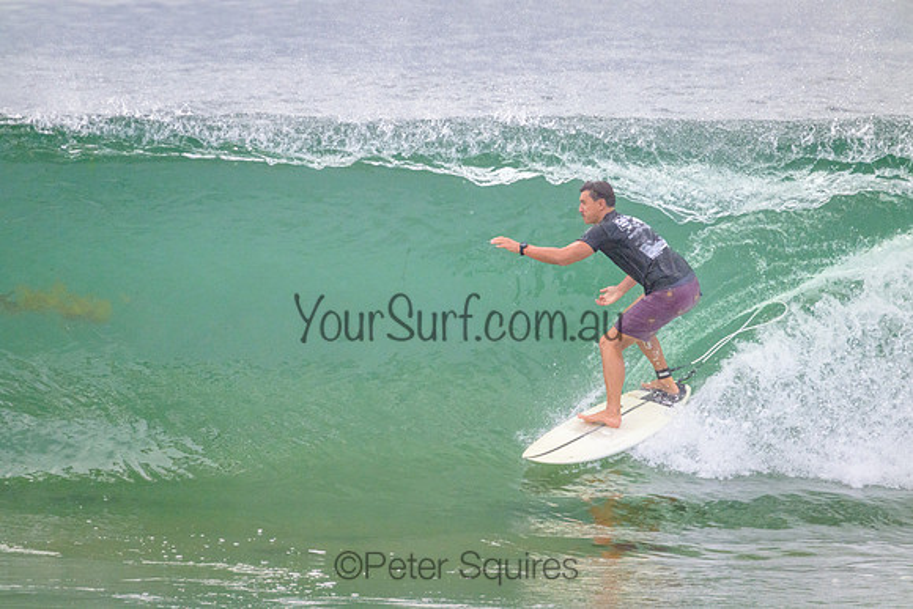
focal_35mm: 800
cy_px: 304
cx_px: 456
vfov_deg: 1.7
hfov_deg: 2.6
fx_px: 20293
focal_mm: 800
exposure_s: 1/2000
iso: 2500
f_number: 11
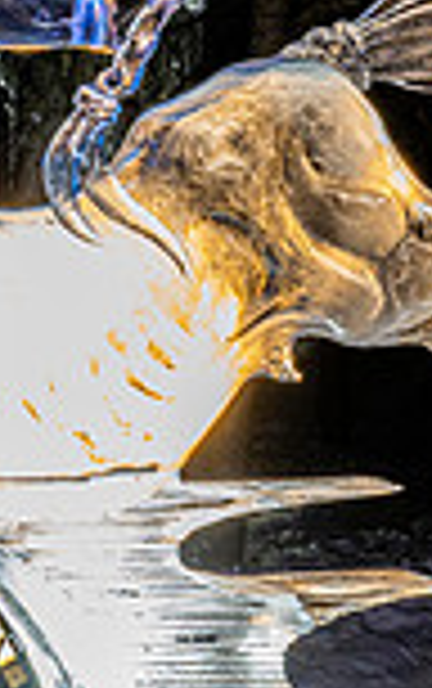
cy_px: 122
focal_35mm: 152
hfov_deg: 8.6
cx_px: 36
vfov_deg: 13.7
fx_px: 2855
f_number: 10
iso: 450
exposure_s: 1/2
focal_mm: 28
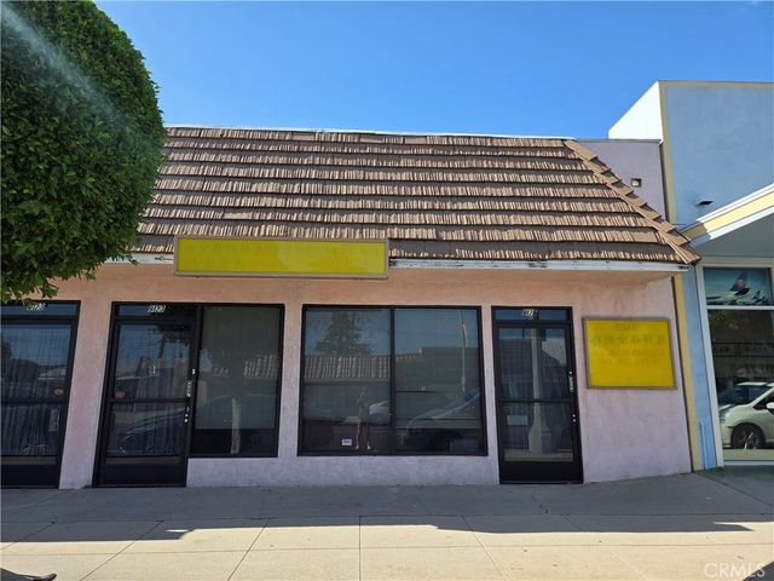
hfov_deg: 73.9
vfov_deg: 58.9
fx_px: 514
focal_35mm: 23
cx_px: 387
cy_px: 290
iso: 80
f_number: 1.8
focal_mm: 5.4
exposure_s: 1/2450
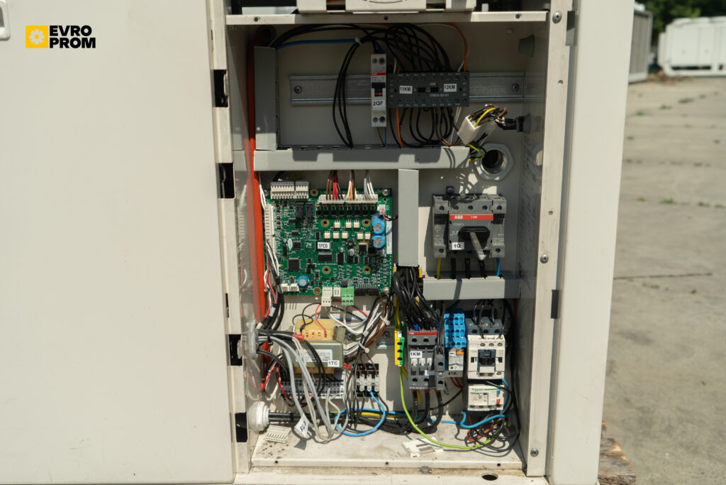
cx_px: 363
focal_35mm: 35
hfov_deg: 54.4
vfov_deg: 37.9
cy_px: 242
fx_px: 706
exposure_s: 1/400
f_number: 5.6
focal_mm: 35
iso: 125
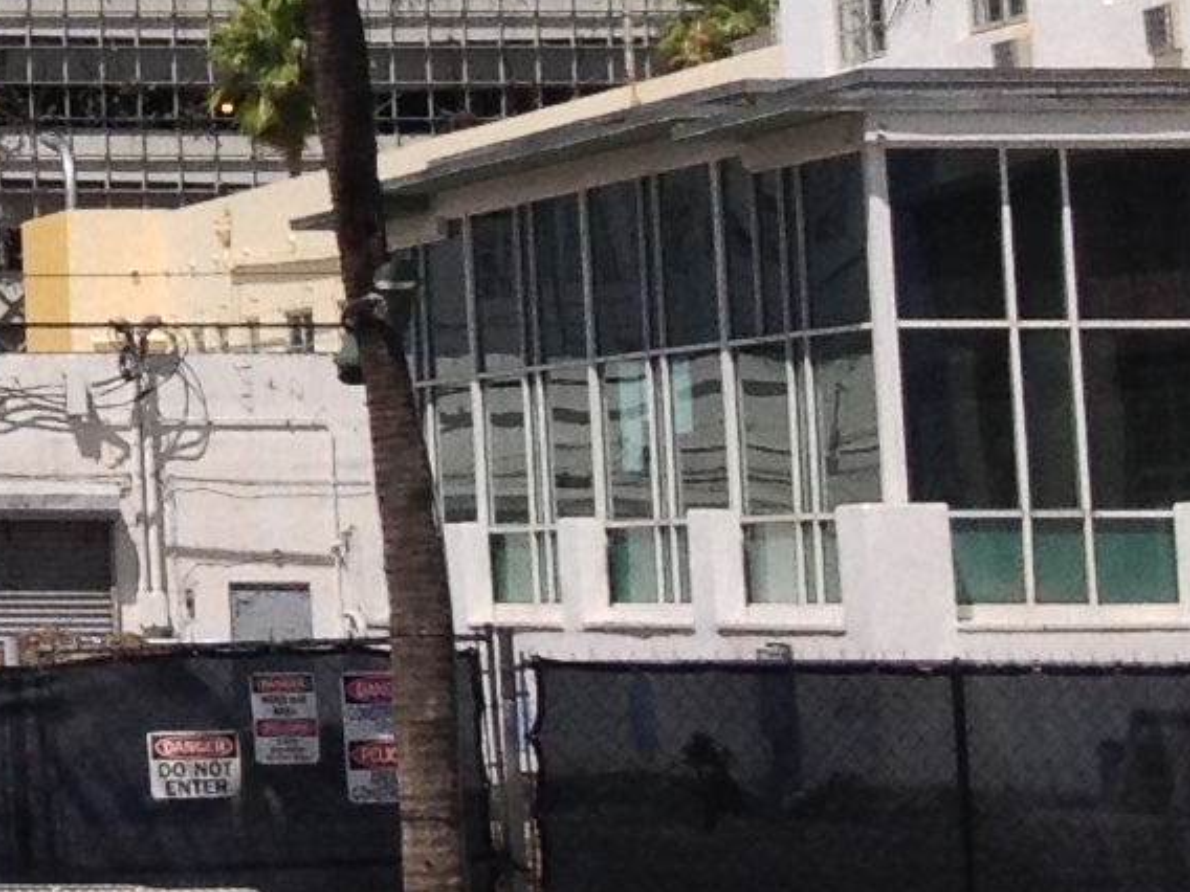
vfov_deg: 7.3
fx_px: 6910
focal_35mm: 201
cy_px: -473
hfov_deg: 9.2
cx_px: -1236
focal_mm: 4.28
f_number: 2.4
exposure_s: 1/3247
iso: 50
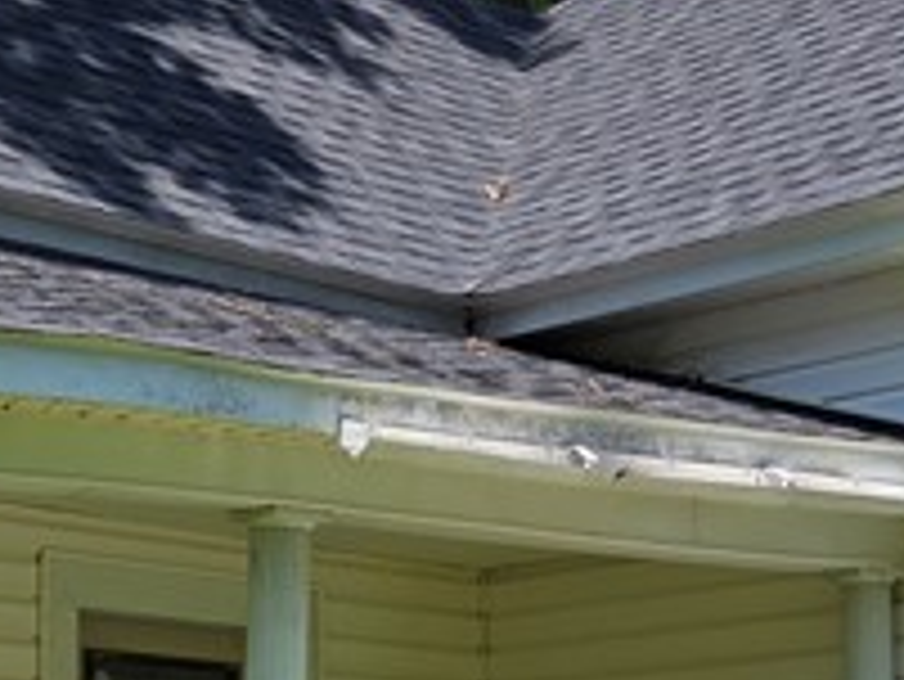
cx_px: 679
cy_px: 887
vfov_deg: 12.3
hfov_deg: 16.7
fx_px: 3057
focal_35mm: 117
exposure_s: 1/1476
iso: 25
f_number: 1.8
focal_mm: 5.4
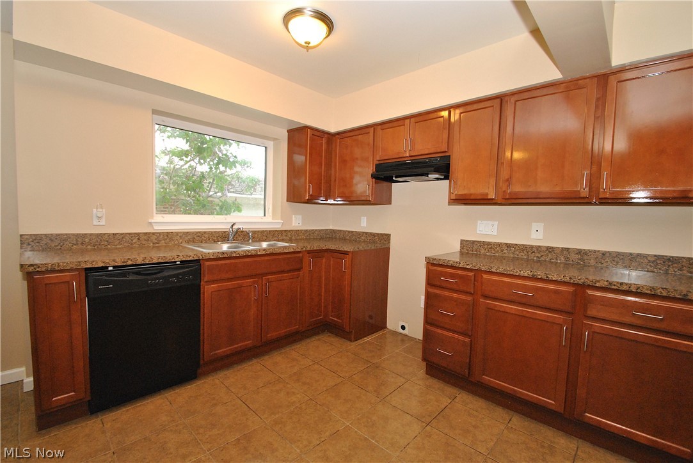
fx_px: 289
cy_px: 232
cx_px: 346
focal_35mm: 15
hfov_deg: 100.3
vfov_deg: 77.4
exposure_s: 1/60
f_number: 7.1
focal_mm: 10
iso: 800
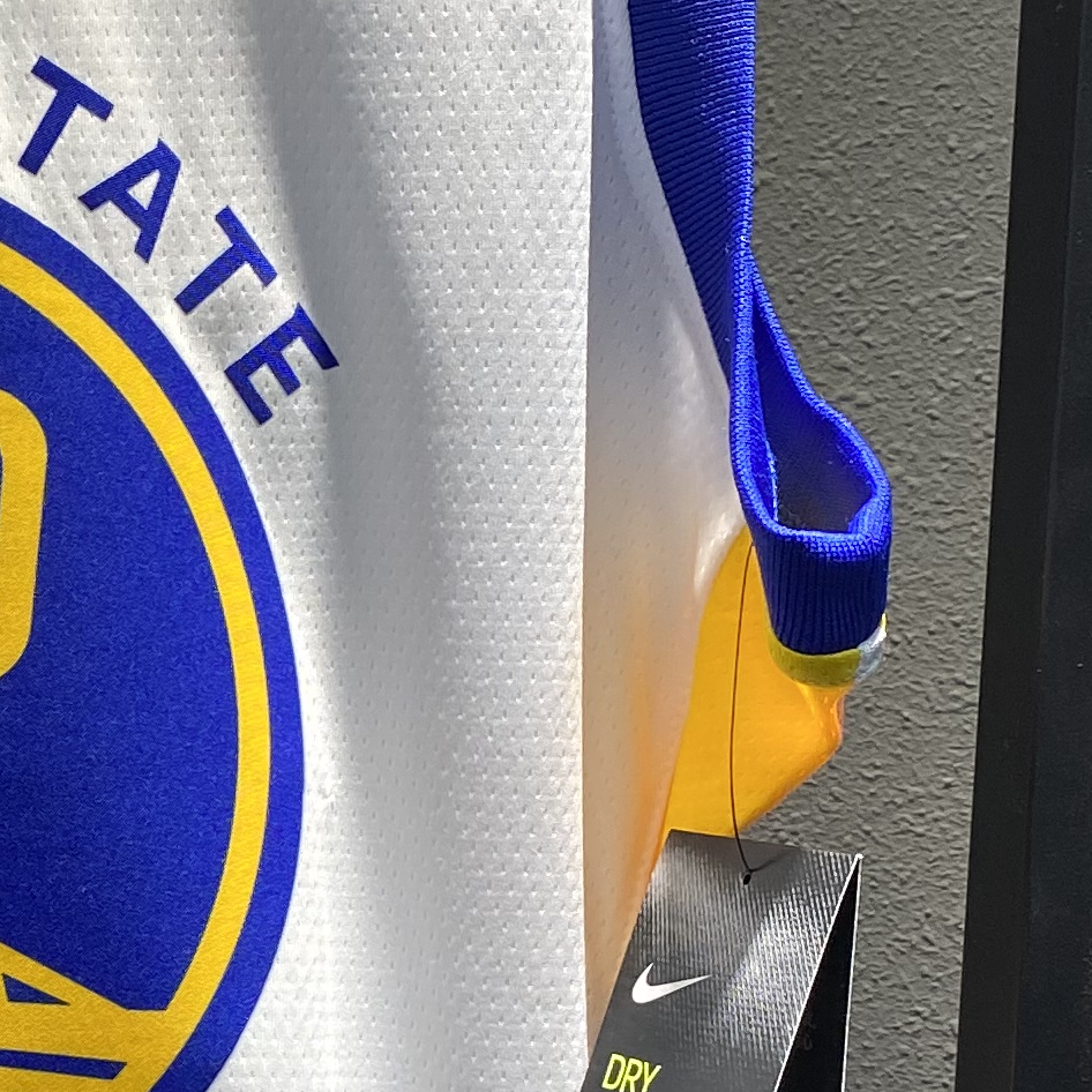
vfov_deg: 17.5
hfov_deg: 16.8
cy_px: 953
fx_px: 3498
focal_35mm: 98
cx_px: -298
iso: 50
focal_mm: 4.25
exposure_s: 1/100
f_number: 1.8
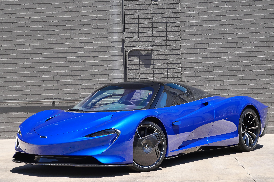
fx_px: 632
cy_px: 91
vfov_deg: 16.5
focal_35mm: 83
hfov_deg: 24.5
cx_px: 137
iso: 640
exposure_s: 1/500
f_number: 5.6
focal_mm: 40
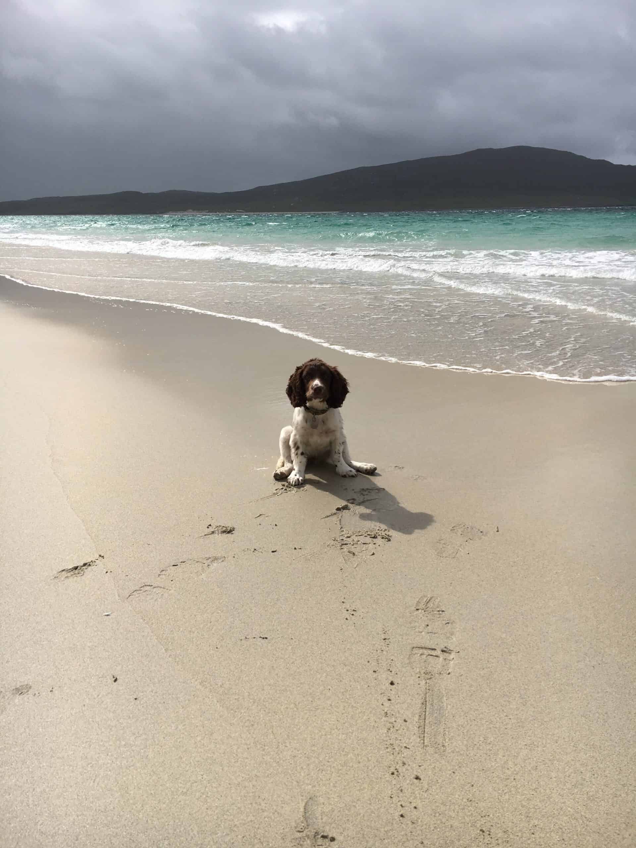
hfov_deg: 48.2
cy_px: 424
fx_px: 710
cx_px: 318
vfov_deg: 61.7
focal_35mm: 29
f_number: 2.2
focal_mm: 4.15
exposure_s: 1/4274
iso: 25
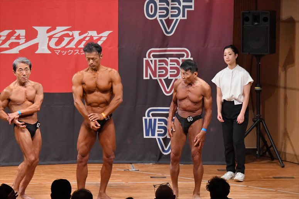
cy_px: 100
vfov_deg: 5.7
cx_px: 150
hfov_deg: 8.6
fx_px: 1992
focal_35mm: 240
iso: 9000
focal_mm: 160
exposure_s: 1/400
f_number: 5.6
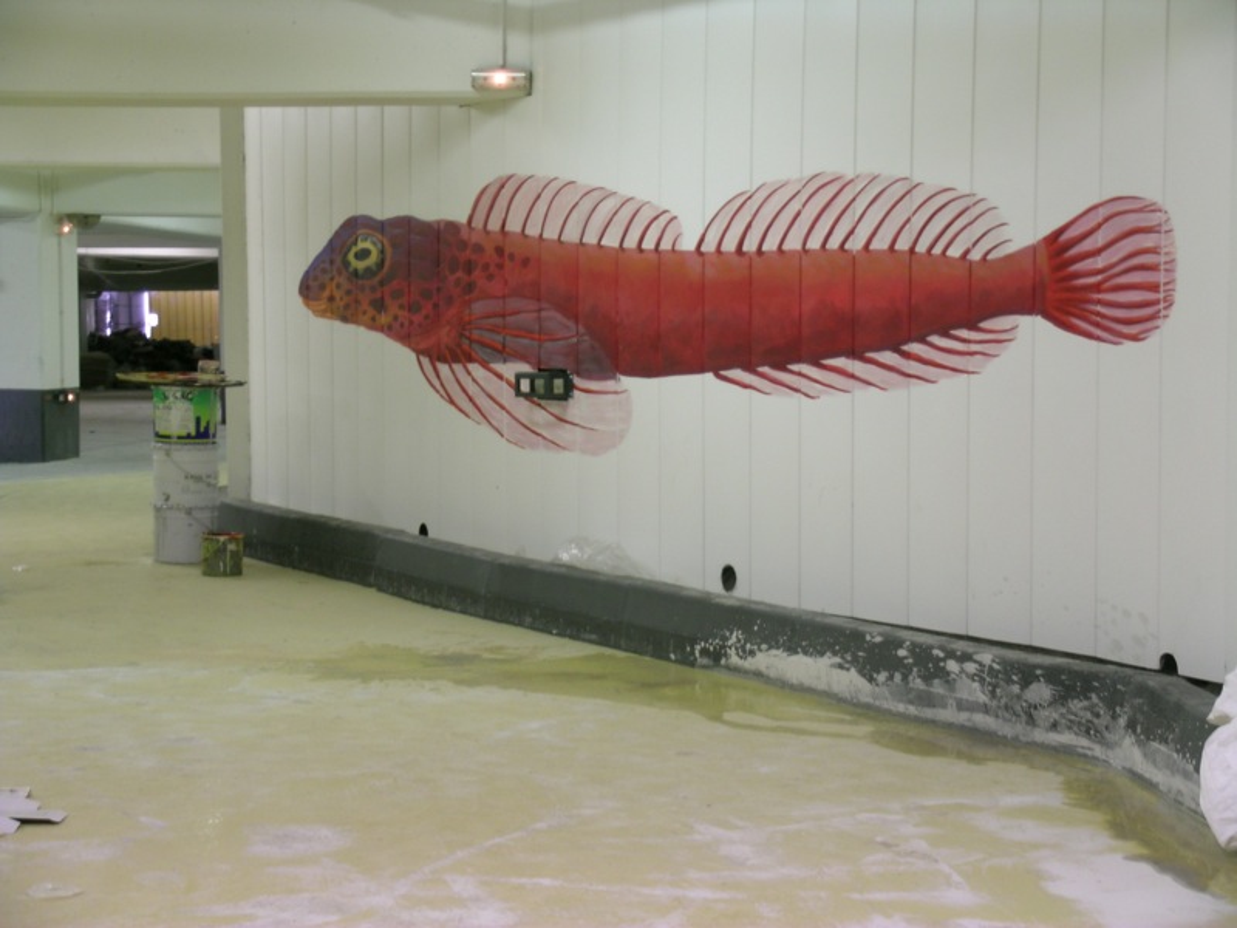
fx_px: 2501
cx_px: 618
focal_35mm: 70
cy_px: 464
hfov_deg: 27.8
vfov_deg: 21.0
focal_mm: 14.5
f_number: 3.9
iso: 50
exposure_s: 1/6.4
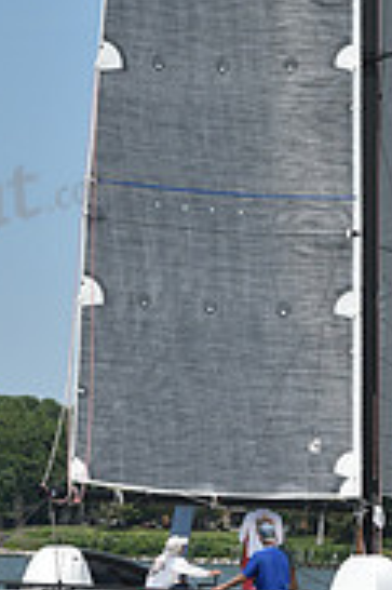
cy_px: 16
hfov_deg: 6.1
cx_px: 293
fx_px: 3649
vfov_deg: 9.2
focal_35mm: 223
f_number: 10
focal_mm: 70
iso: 320
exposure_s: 1/1000
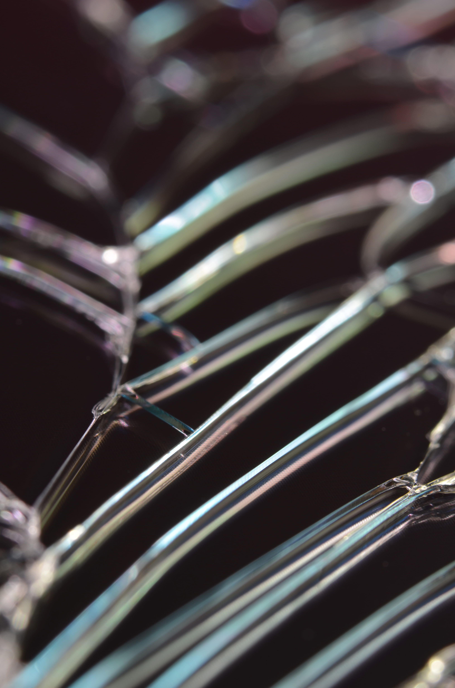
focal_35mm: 90
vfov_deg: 22.7
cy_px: 344
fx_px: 1714
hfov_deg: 15.1
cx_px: 228
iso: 100
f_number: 16
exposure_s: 6
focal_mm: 60
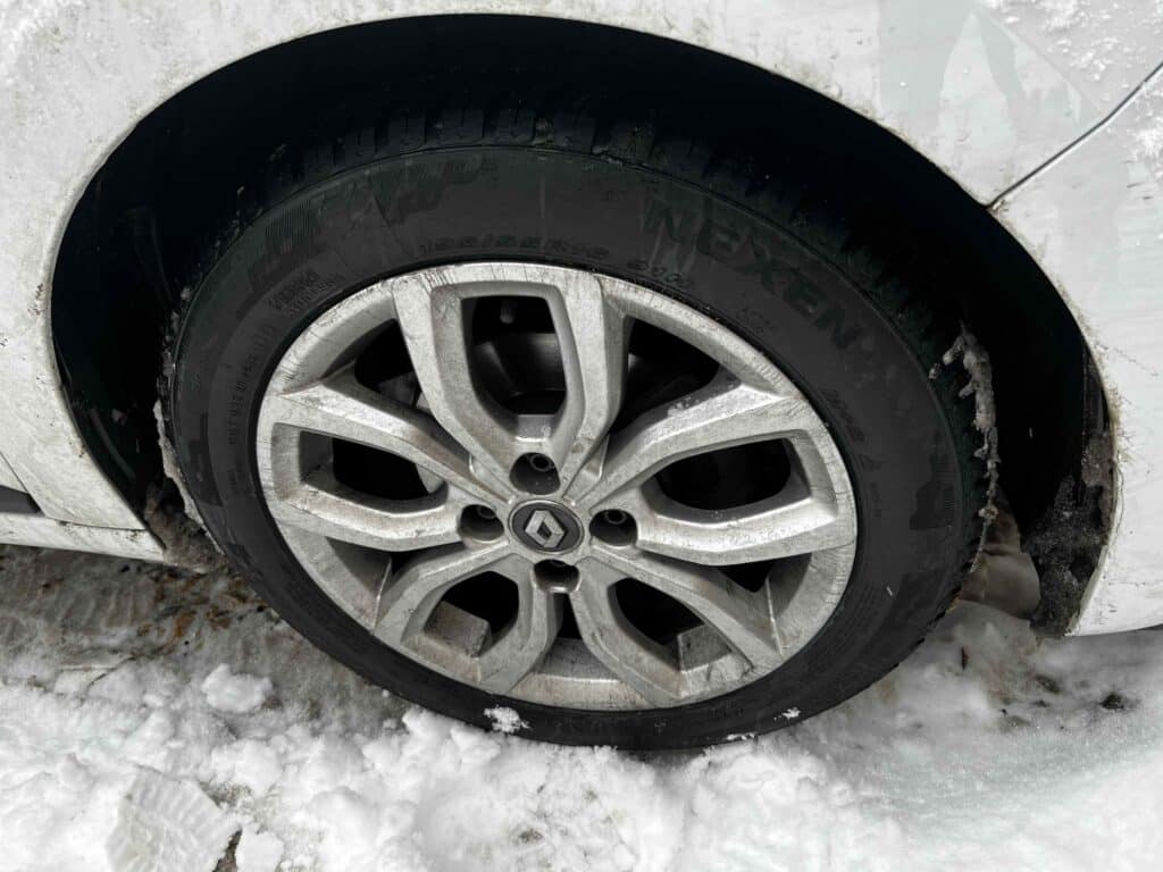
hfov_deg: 67.3
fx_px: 874
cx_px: 582
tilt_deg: -38.8
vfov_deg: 53.1
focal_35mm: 26
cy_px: 436
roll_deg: +3.1
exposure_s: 1/204
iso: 40
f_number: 1.6
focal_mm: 5.1
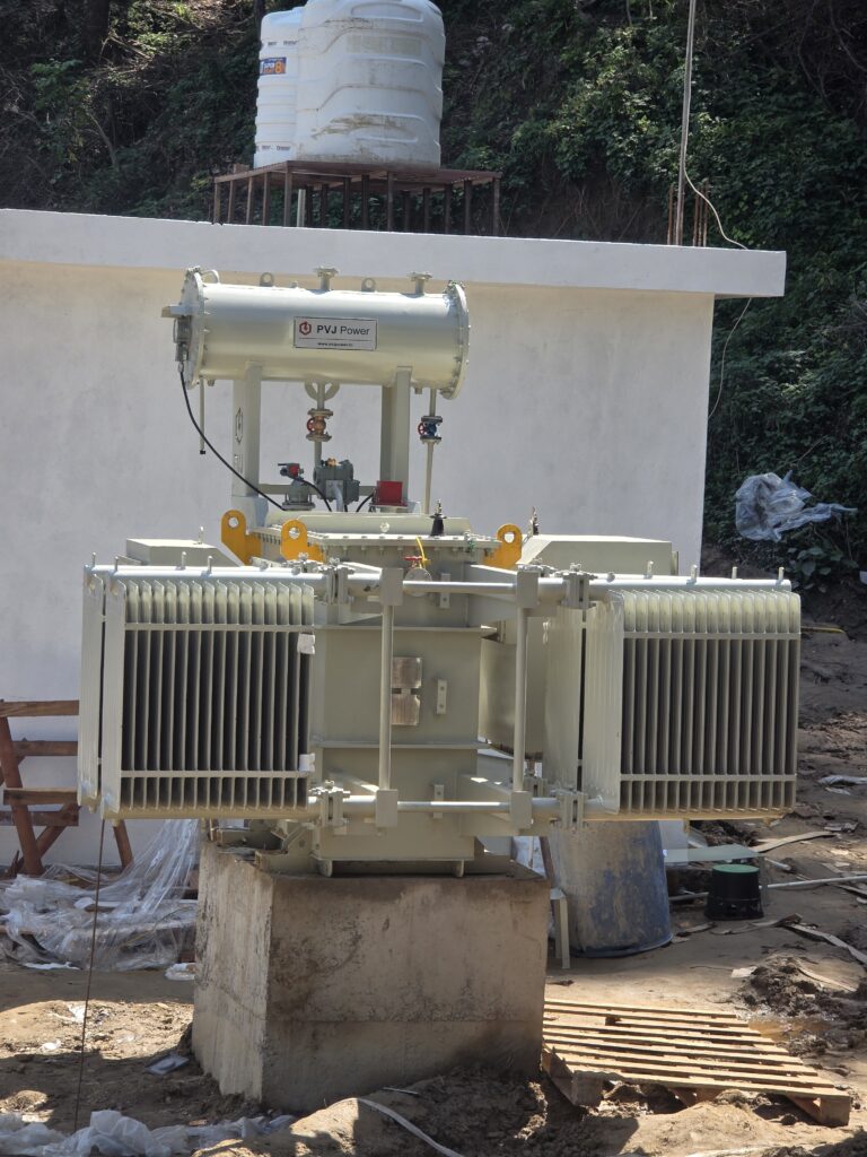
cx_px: 434
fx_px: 3840
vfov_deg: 17.1
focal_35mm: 115
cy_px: 578
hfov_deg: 12.9
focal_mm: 18.6
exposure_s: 1/493
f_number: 3.4
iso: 64
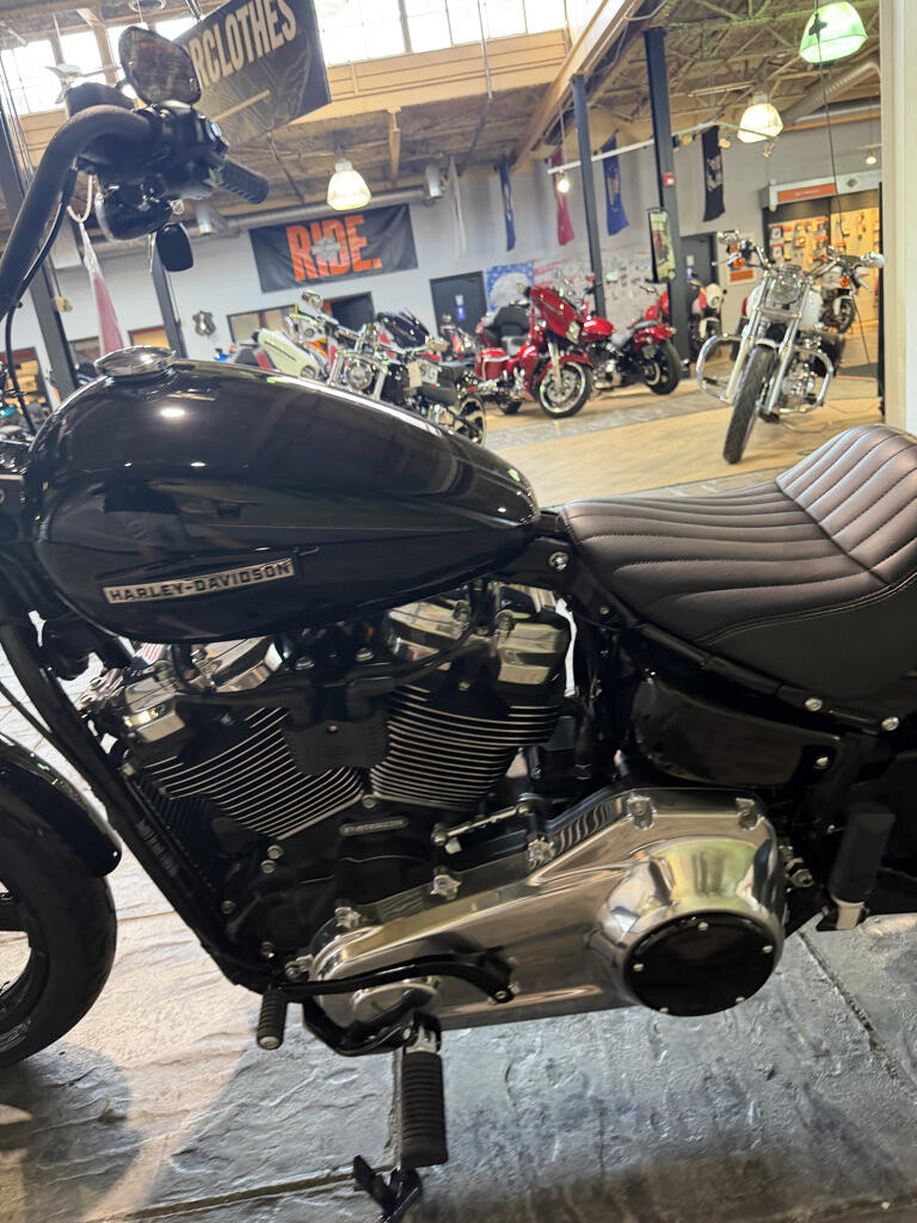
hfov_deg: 56.8
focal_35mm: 24
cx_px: 458
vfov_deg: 71.6
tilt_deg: -15.8
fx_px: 848
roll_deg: +5.8
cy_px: 612
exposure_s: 1/60
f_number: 1.78
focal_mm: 6.76
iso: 250
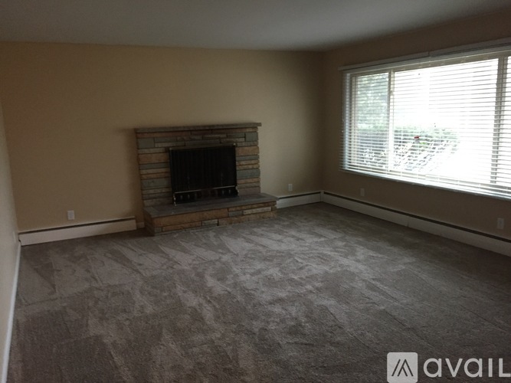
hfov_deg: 61.7
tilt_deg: -10.5
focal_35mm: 29
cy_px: 192
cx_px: 256
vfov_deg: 48.2
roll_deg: +1.1
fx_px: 428
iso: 250
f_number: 2.2
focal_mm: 4.15
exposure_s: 1/24
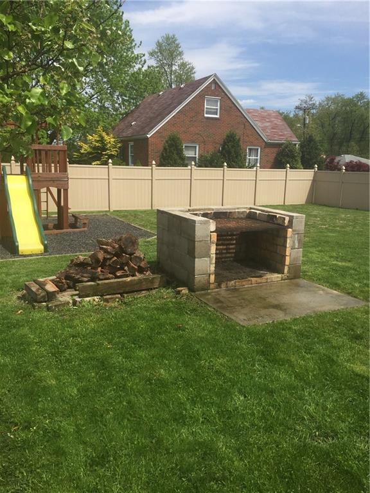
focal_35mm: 29
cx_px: 185
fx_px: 413
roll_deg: -0.6
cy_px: 246
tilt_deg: -10.4
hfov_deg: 48.2
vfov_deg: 61.7
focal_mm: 4.15
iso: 32
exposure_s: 1/2198
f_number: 2.2
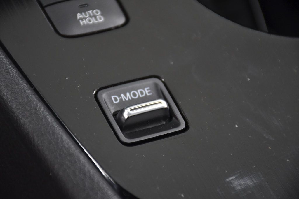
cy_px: 100
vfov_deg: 6.5
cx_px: 150
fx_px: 1744
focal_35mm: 210
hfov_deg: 9.8
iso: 1250
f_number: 5.6
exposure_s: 1/100
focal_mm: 140
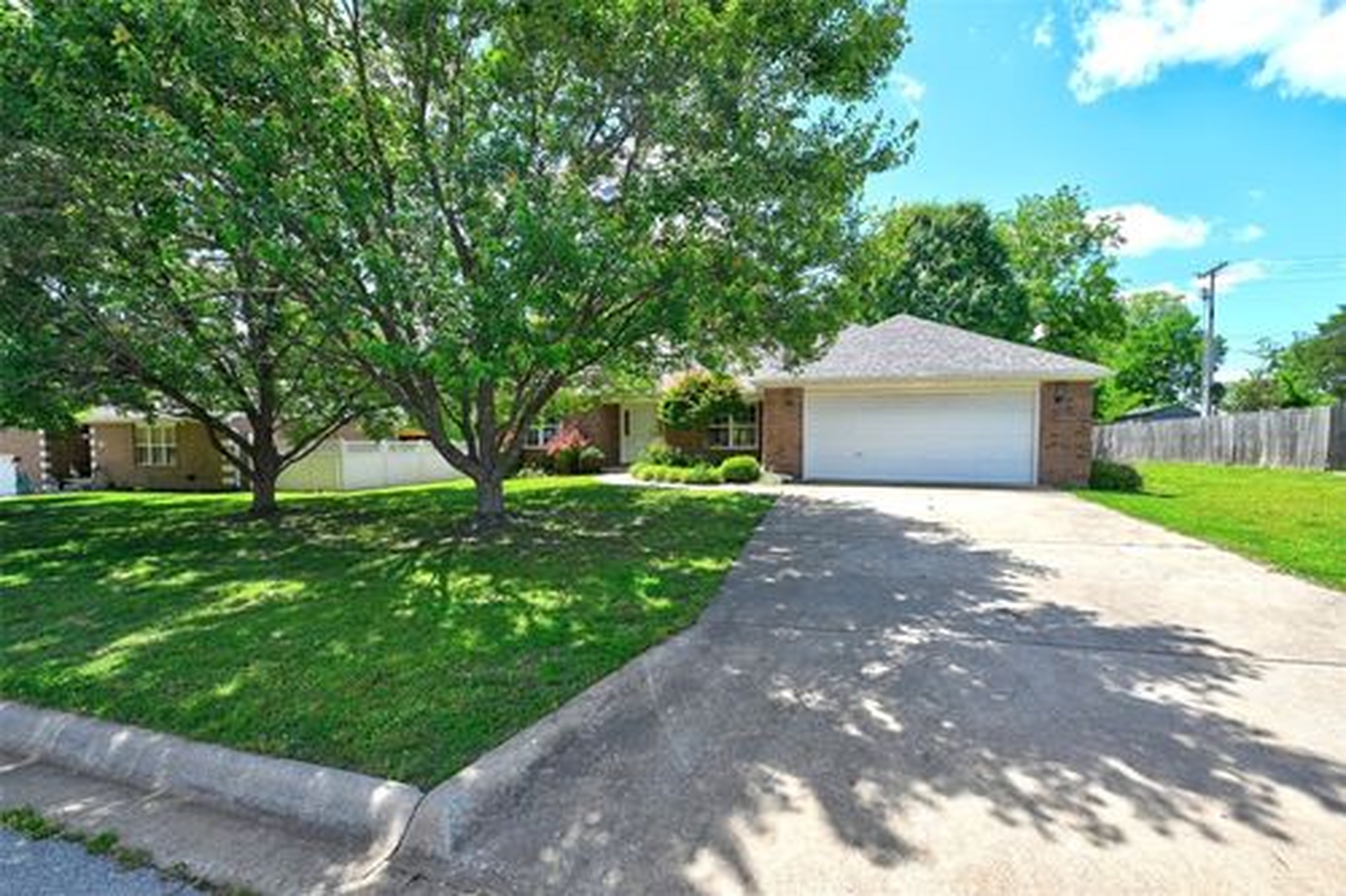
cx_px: 673
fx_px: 523
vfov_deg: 81.2
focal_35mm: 14
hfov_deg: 104.3
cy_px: 448
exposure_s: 1/200
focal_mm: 14
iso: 200
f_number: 8
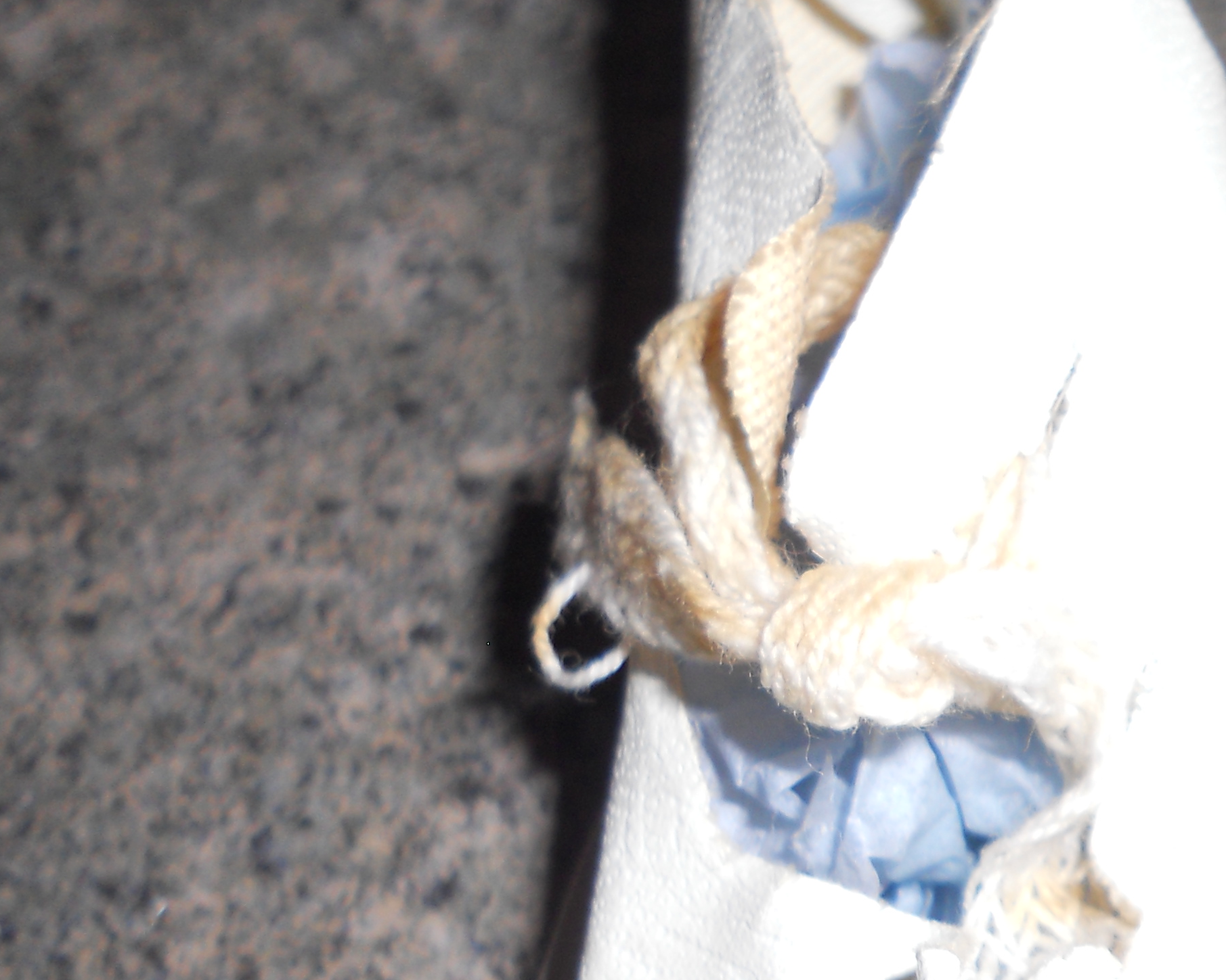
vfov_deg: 22.0
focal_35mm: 69
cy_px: 710
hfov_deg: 25.6
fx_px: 2504
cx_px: 1323
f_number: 8.8
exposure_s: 1/25
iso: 80
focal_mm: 5.8
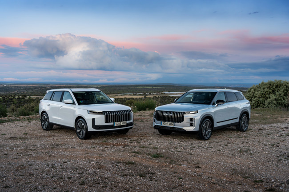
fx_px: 281
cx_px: 144
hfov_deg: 54.4
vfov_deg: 37.8
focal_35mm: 35
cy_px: 96
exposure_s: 1/30
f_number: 7.1
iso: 800
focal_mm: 35
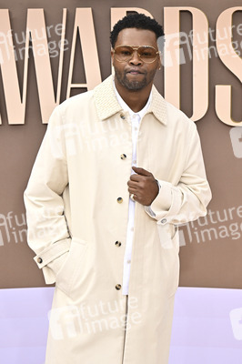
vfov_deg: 21.5
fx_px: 960
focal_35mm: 95
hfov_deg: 14.4
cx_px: 121
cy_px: 182
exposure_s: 1/320
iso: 400
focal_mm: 95
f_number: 10
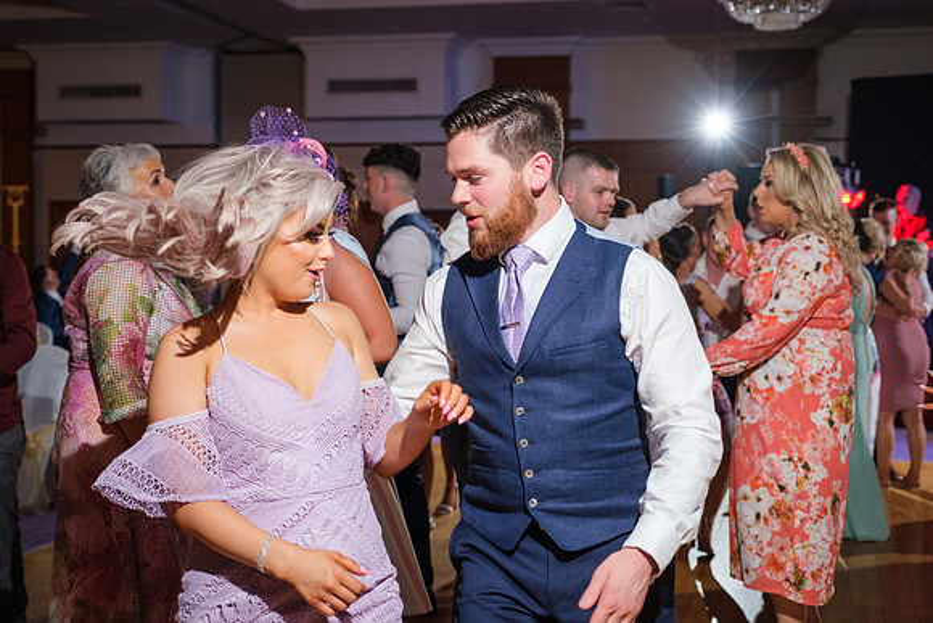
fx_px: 1352
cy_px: 312
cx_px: 466
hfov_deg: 38.1
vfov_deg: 25.9
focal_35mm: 52
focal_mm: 34.2
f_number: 2.8
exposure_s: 1/160
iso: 800
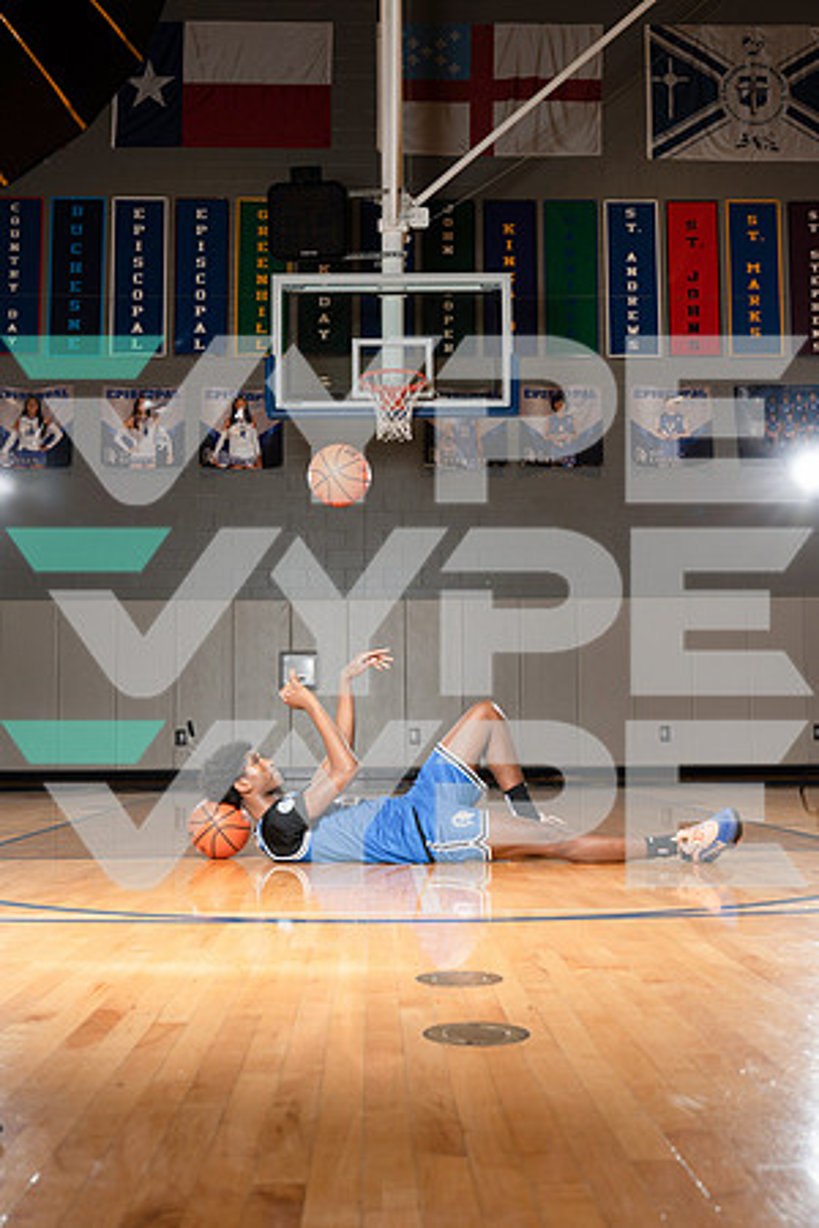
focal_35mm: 37
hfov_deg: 35.9
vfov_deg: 51.9
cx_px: 410
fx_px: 1263
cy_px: 614
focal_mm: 37
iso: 400
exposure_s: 1/250
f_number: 5.6
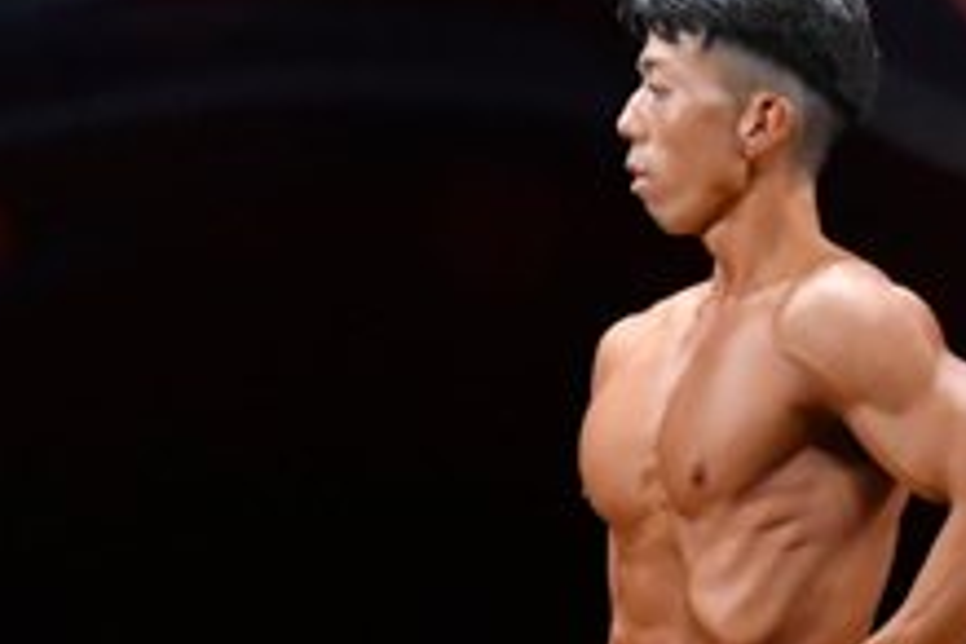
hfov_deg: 2.4
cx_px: 858
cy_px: 878
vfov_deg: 1.6
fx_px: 22807
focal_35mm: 850
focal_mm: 160
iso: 3200
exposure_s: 1/400
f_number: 5.6
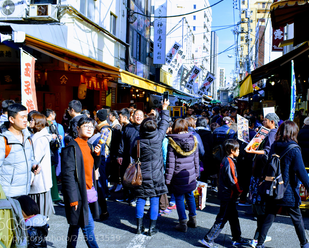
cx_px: 194
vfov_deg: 34.9
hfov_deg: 42.5
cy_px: 116
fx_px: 393
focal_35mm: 43
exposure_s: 1/250
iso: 200
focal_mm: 22
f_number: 8
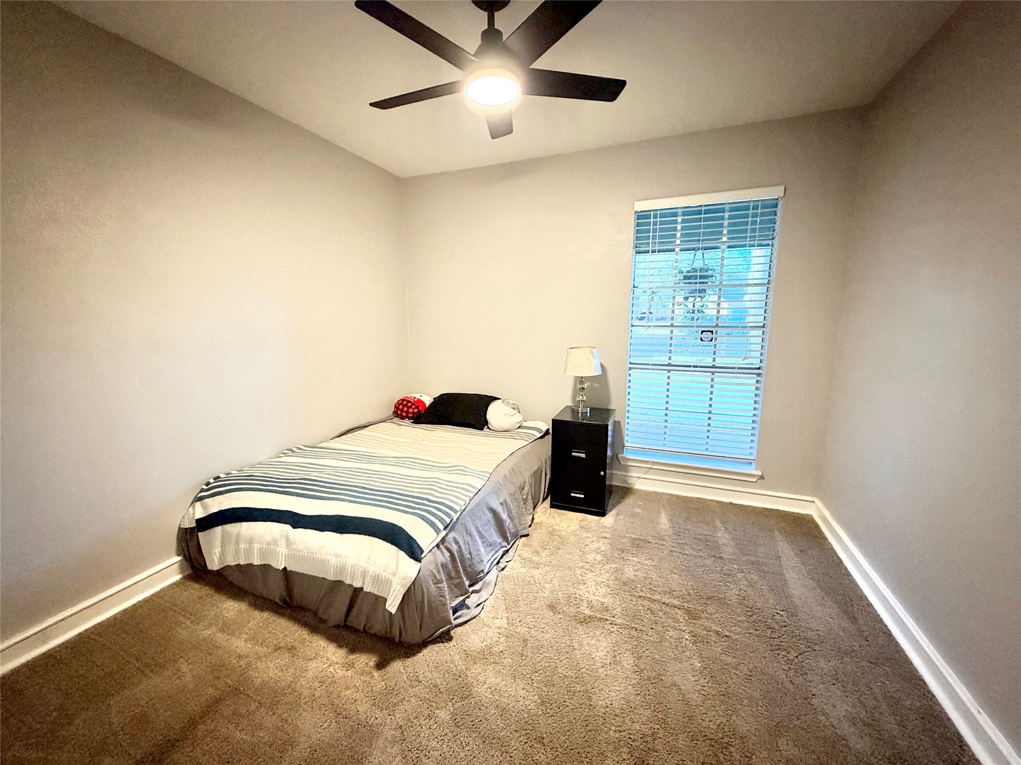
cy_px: 382
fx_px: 413
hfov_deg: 102.1
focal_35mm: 14
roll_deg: +0.2
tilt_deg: -10.2
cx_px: 510
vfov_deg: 85.7
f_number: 2.2
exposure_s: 1/60
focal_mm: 2.22
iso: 400
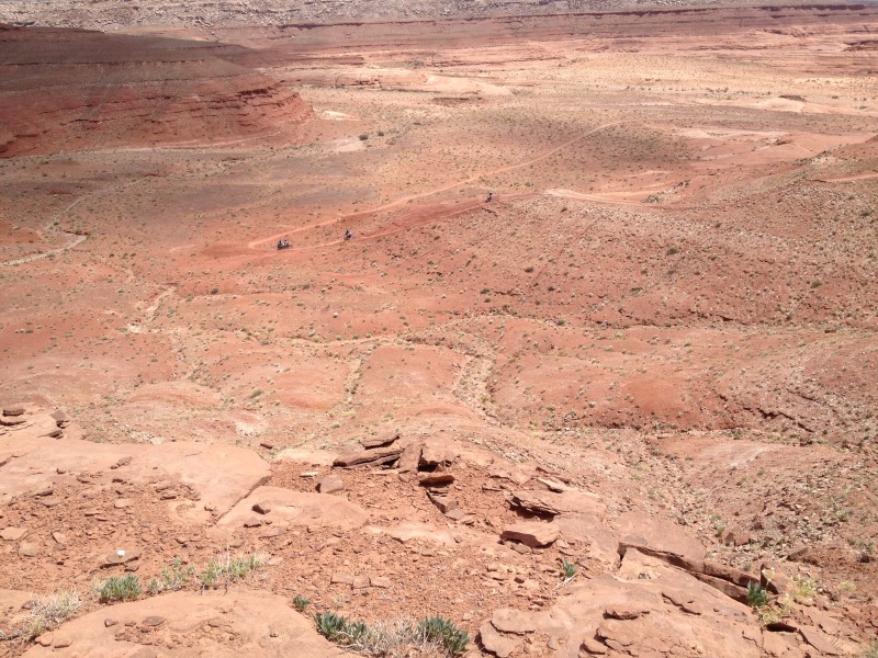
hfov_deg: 52.6
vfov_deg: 40.7
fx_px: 888
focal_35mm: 35
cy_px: 329
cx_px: 439
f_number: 2.4
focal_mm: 4.28
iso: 50
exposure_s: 1/2123
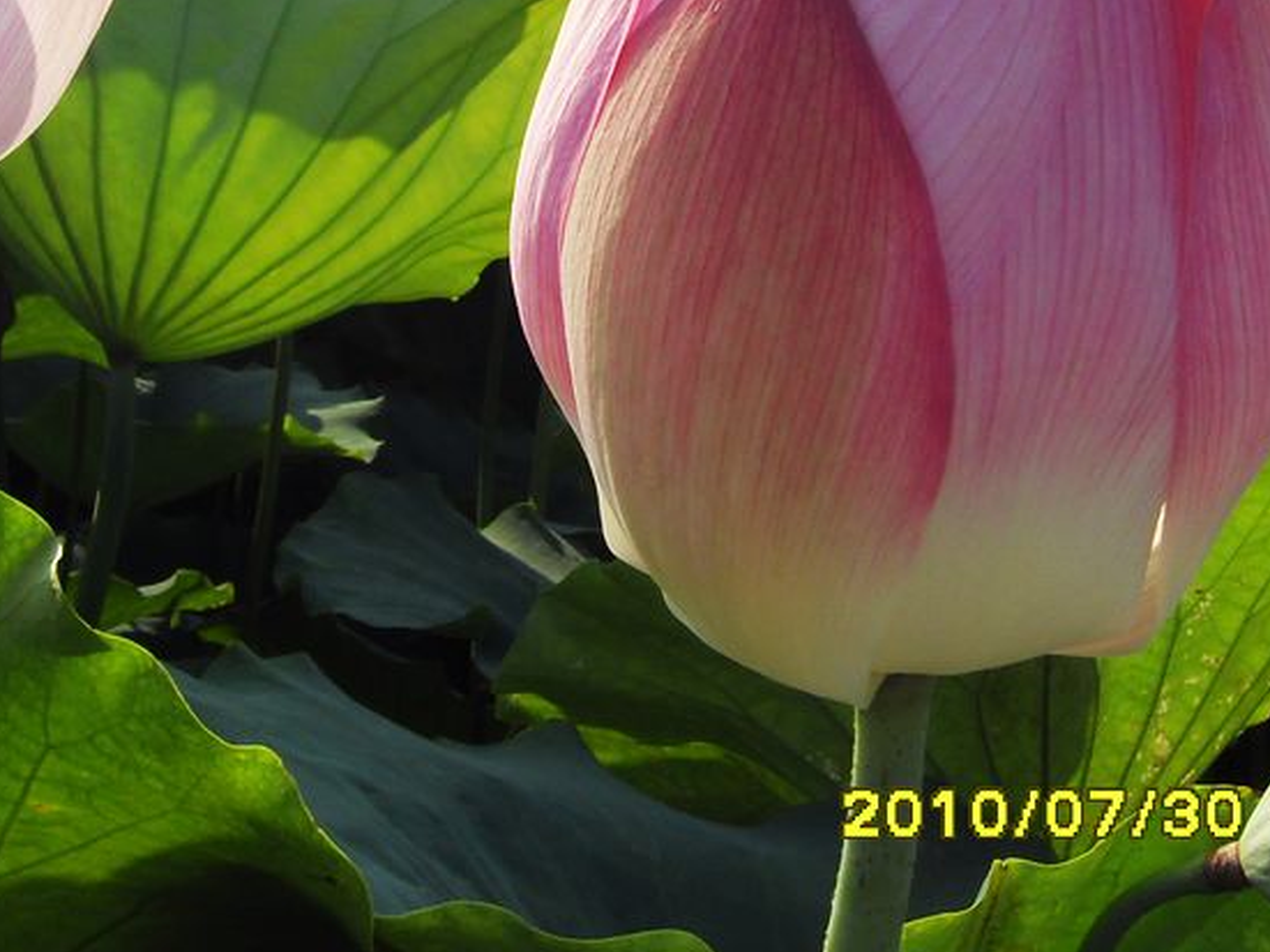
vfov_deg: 17.0
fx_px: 3118
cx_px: 373
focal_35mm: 85
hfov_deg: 22.9
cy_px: -2
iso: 80
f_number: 6.2
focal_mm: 6.6
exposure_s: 1/250
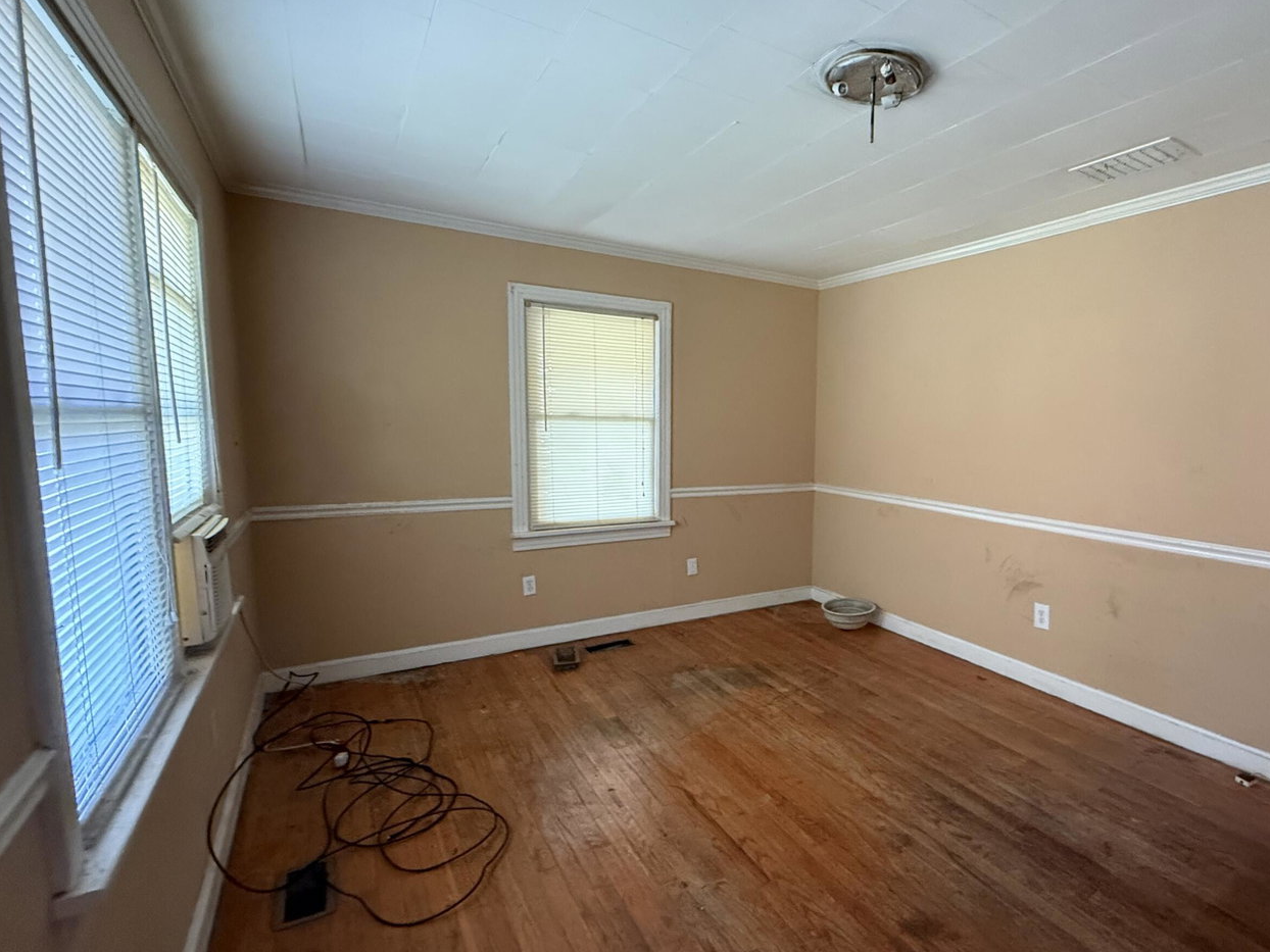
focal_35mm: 18
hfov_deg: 85.5
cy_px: 495
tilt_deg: -7.6
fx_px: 660
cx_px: 816
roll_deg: -1.7
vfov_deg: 71.6
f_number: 2.2
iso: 640
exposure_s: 1/60
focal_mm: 2.22
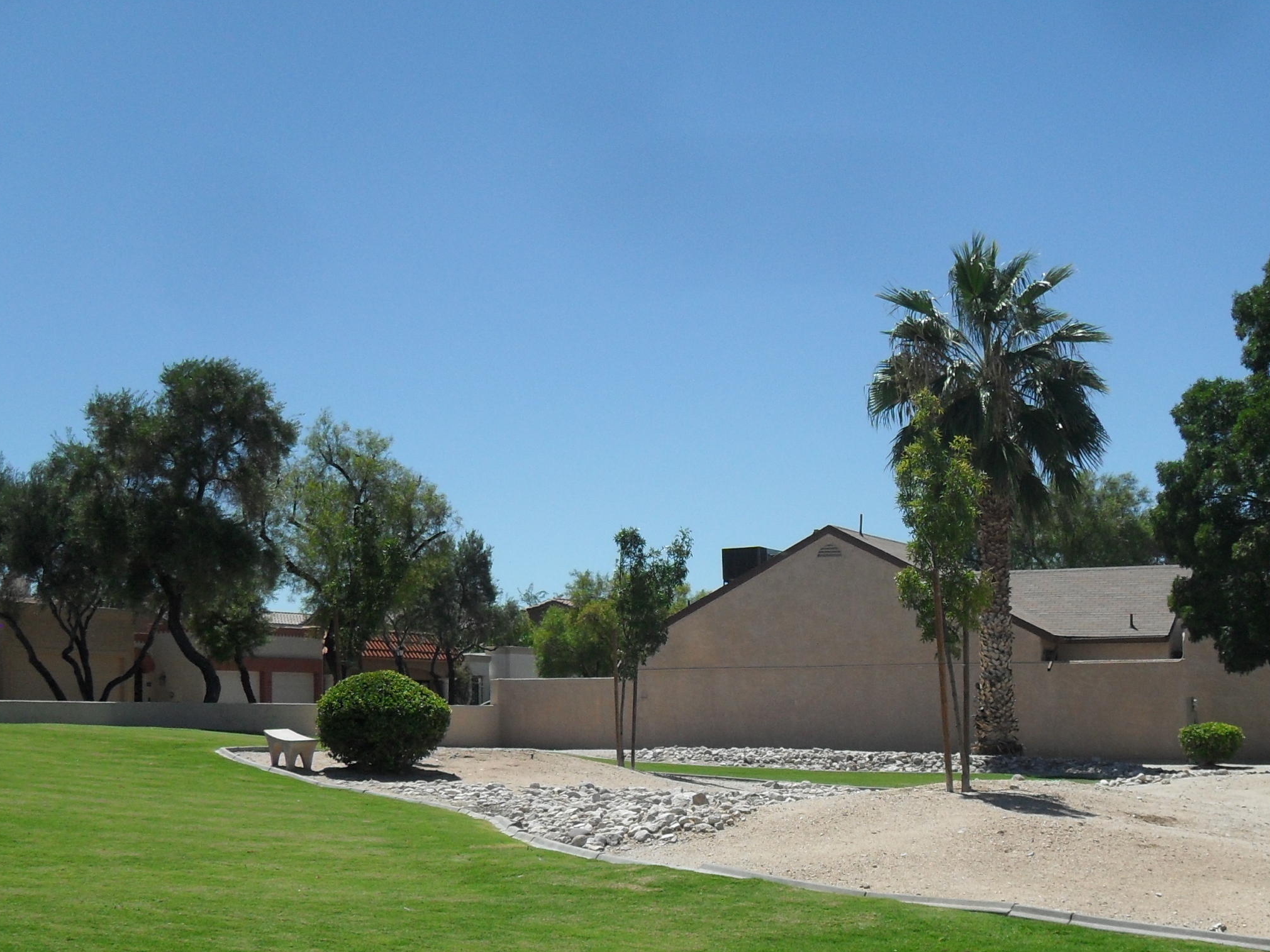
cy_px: 664
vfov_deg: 27.8
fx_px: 1908
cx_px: 783
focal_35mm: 52
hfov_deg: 36.6
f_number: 8.9
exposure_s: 1/250
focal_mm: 6.2
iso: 100
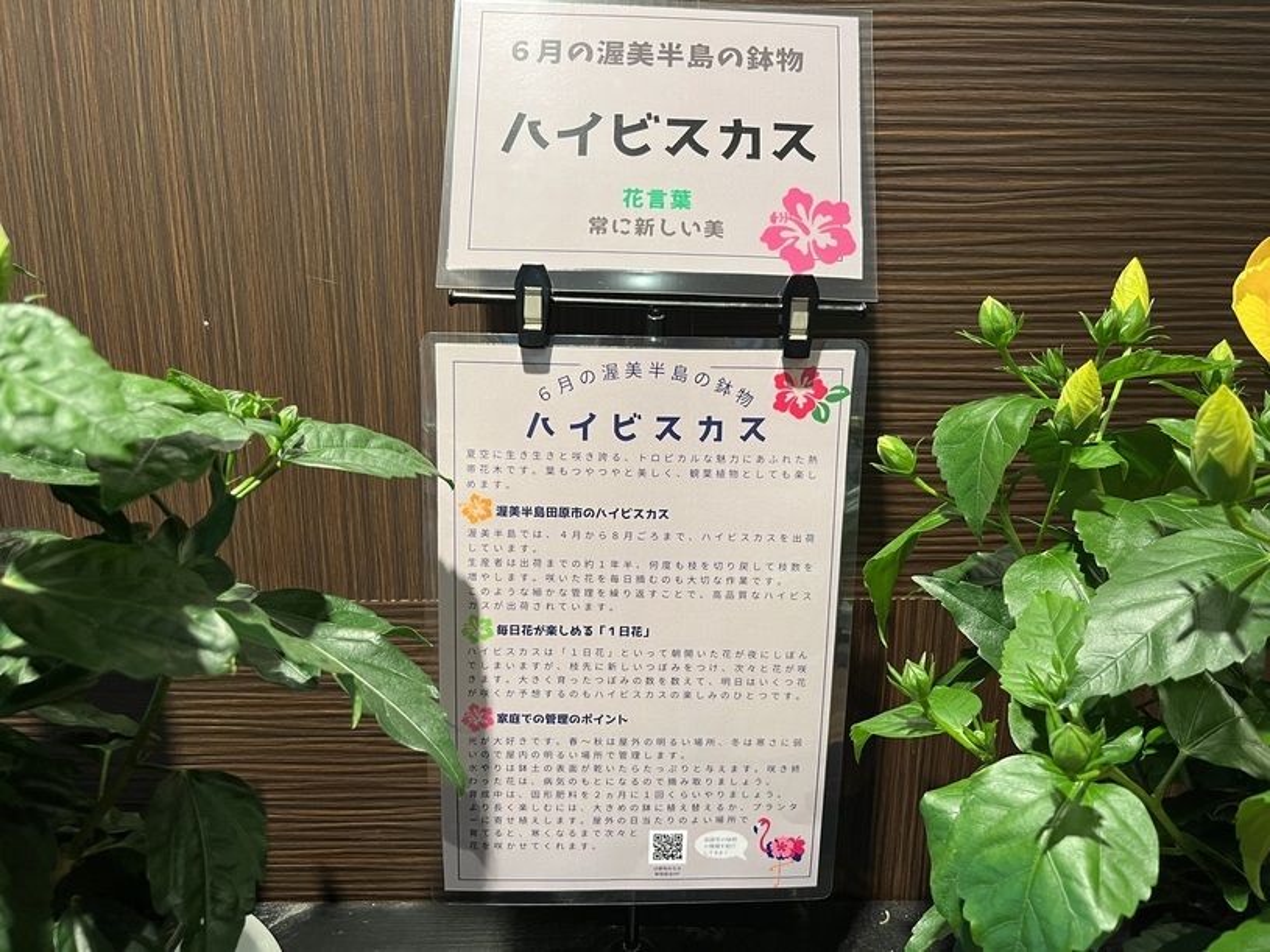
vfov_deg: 53.1
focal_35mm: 26
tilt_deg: -15.0
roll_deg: +0.3
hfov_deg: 67.3
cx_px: 635
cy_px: 476
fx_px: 954
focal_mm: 5.1
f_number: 1.6
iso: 100
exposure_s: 1/60
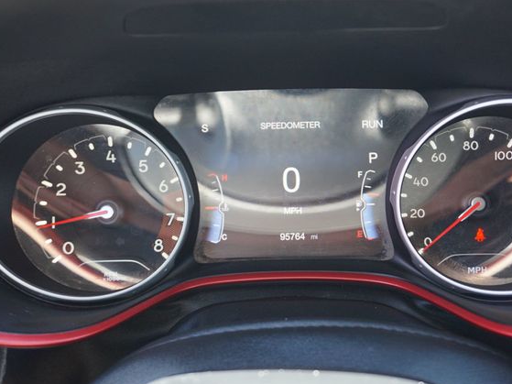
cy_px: 194
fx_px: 659
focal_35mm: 45
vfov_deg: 32.5
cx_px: 286
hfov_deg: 42.4
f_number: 4.5
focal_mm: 27
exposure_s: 1/60
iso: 320
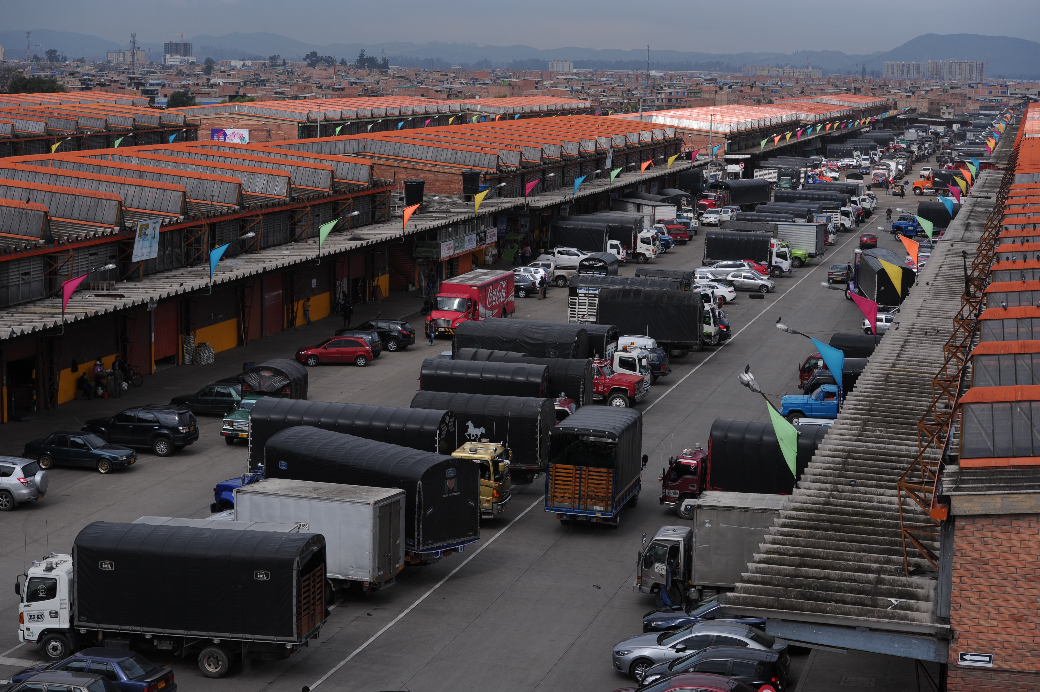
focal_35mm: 70
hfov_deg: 28.9
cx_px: 520
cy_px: 346
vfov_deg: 19.4
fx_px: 2021
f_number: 5.6
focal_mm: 70
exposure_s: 1/3200
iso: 400
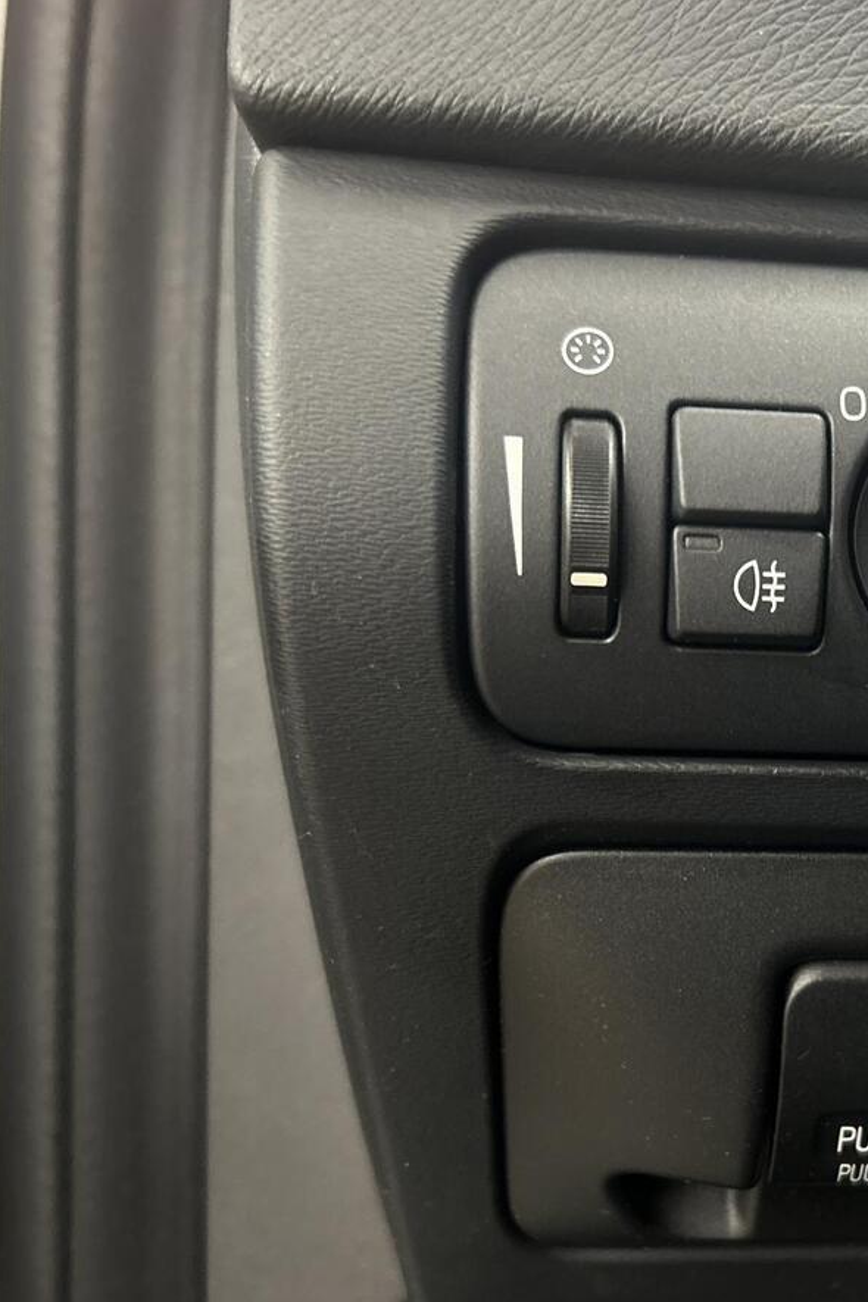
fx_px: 1591
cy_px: 758
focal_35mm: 44
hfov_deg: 29.0
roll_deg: -2.0
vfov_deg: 44.3
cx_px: 821
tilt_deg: -1.9
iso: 640
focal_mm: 5.7
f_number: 1.5
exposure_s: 1/25
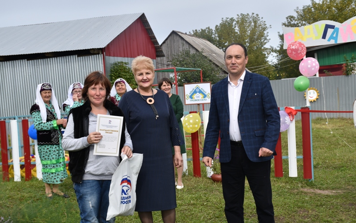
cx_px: 180
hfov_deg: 33.0
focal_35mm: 62
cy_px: 119
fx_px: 601
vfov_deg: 20.9
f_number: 9
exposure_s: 1/320
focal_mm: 40
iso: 200
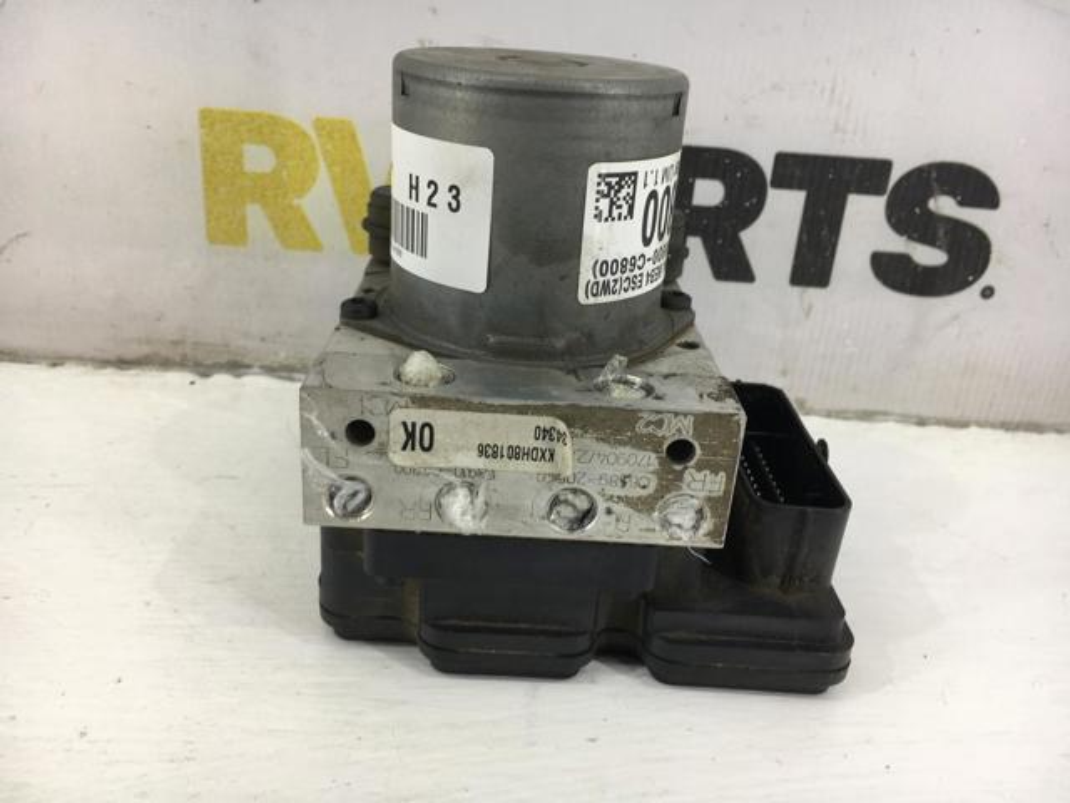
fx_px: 896
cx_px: 535
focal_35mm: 29
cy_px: 402
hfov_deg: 61.7
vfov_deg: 48.2
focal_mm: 4.15
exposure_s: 1/50
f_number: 2.2
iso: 32
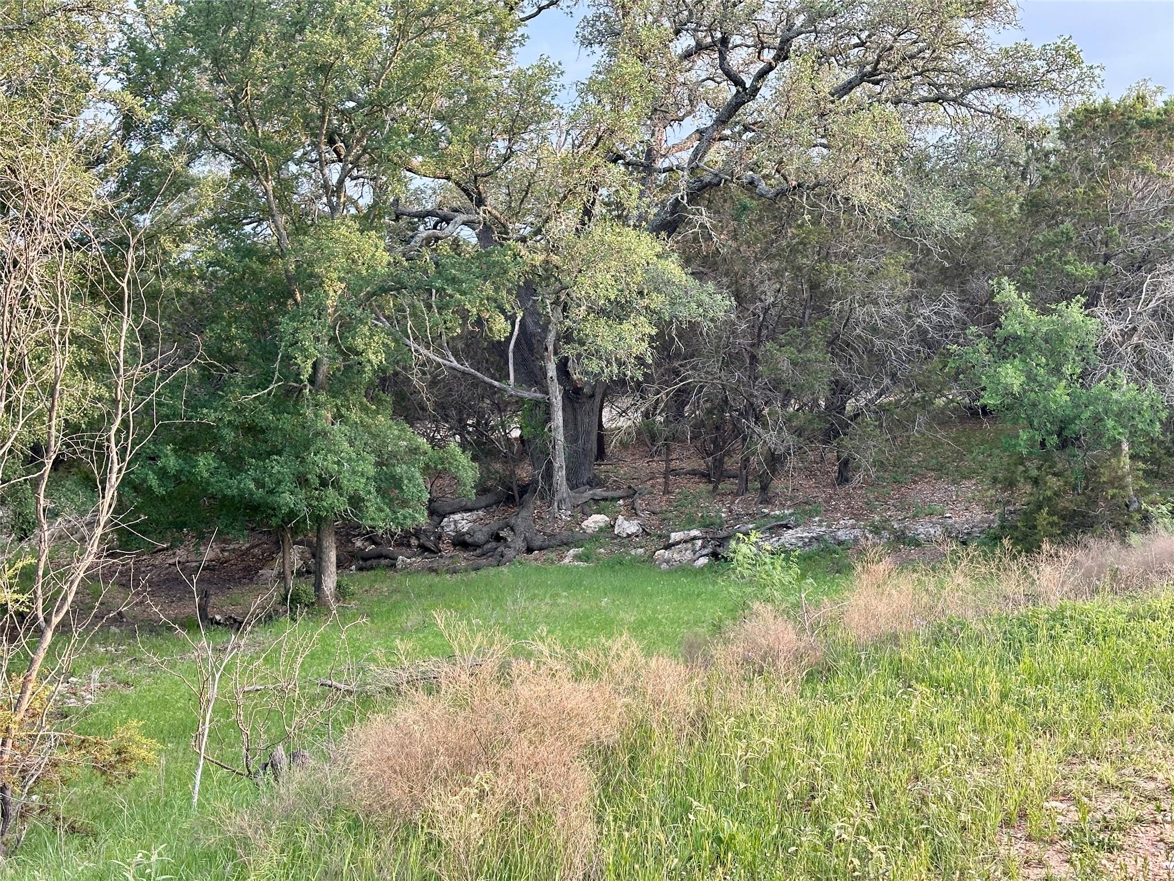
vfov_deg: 30.3
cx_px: 587
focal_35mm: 48
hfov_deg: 39.7
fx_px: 1628
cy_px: 440
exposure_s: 1/171
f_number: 1.78
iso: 64
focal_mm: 6.86
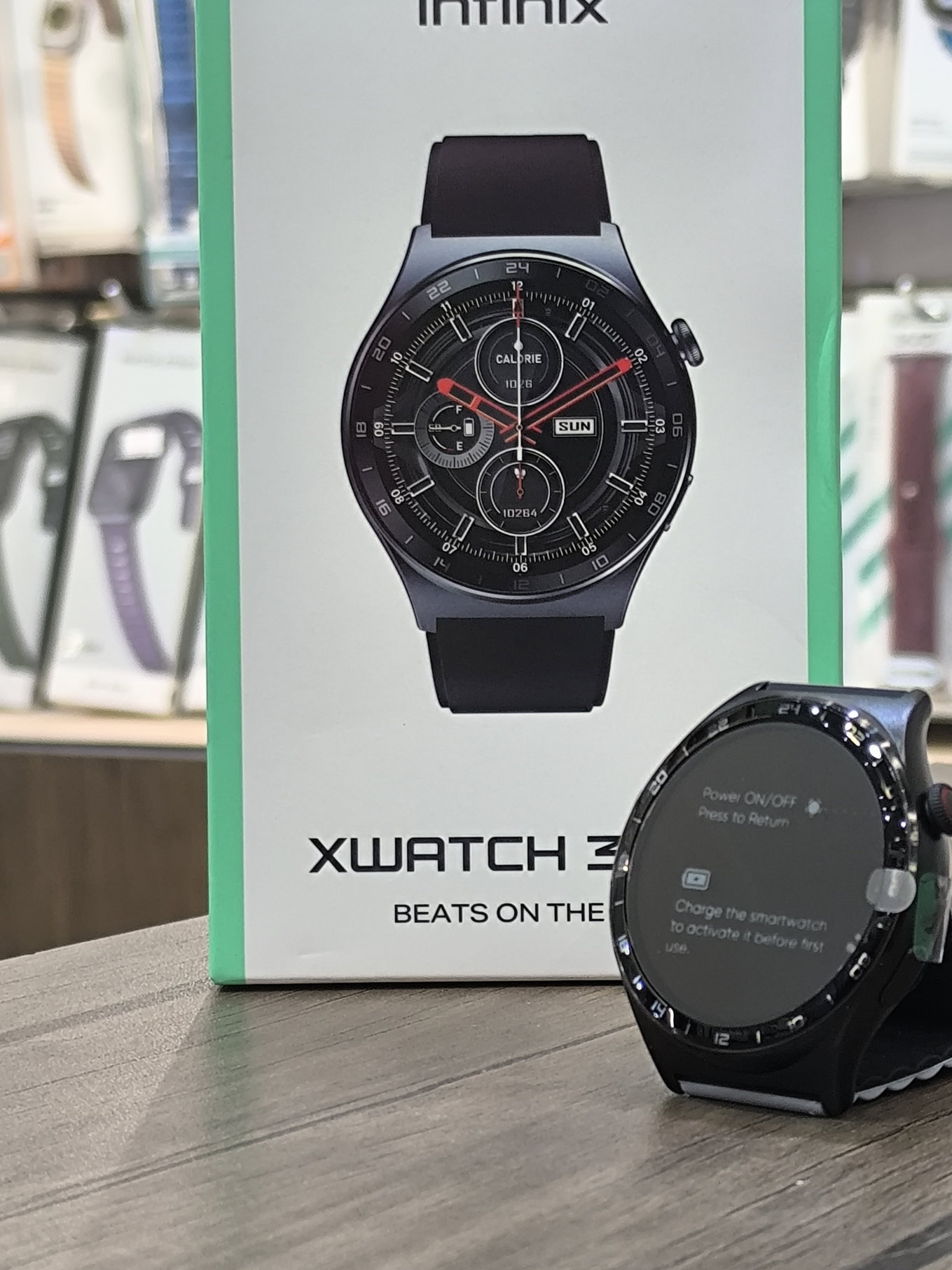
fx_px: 3410
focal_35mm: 93
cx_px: 527
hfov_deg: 15.9
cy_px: 569
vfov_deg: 21.1
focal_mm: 6.14
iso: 500
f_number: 1.65
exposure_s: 1/100
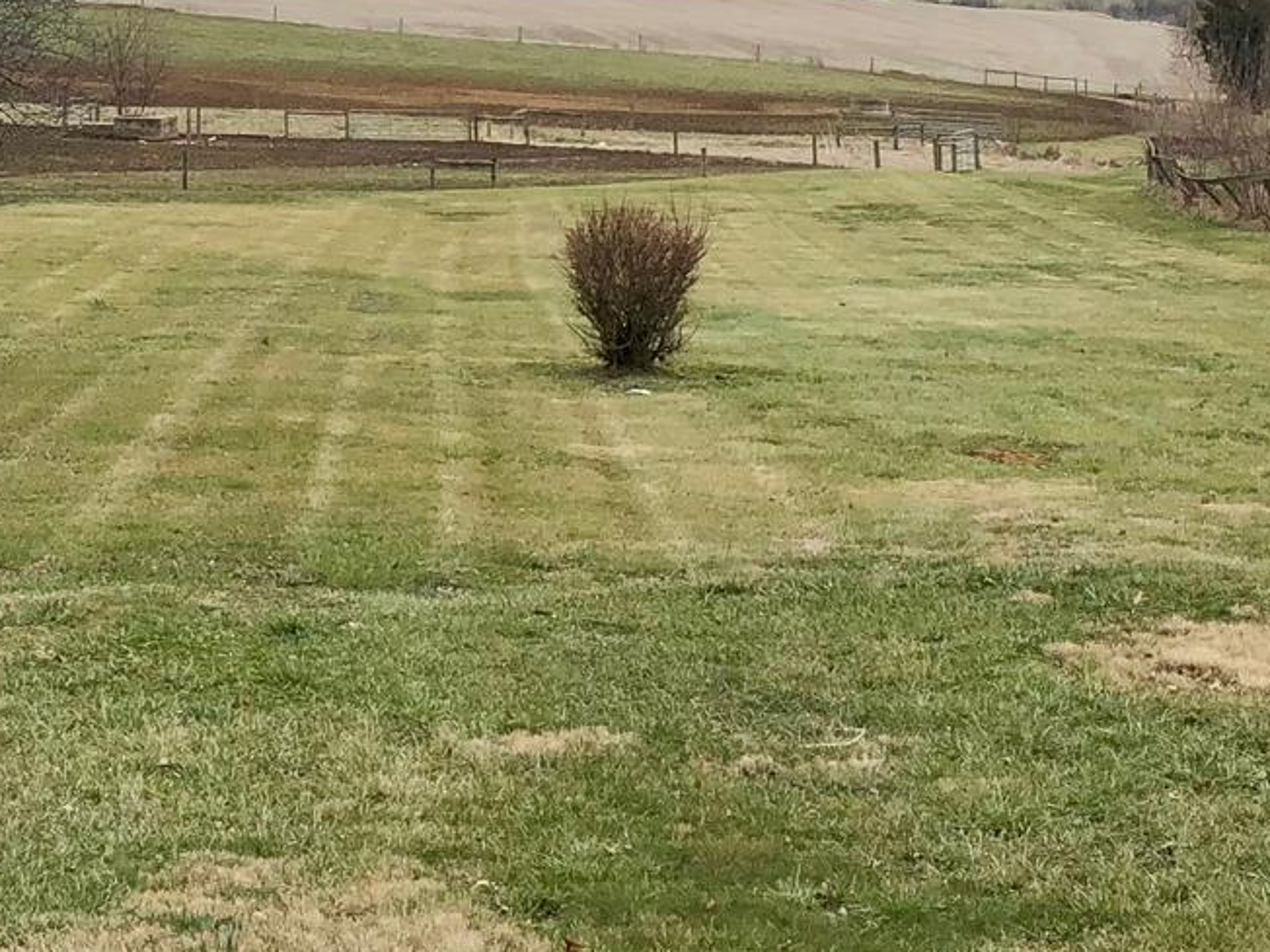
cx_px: 35
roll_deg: +0.0
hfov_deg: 21.6
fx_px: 3229
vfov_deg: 16.4
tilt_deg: -0.6
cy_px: -53
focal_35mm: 88
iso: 20
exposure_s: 1/1567
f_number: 1.8
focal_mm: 3.99
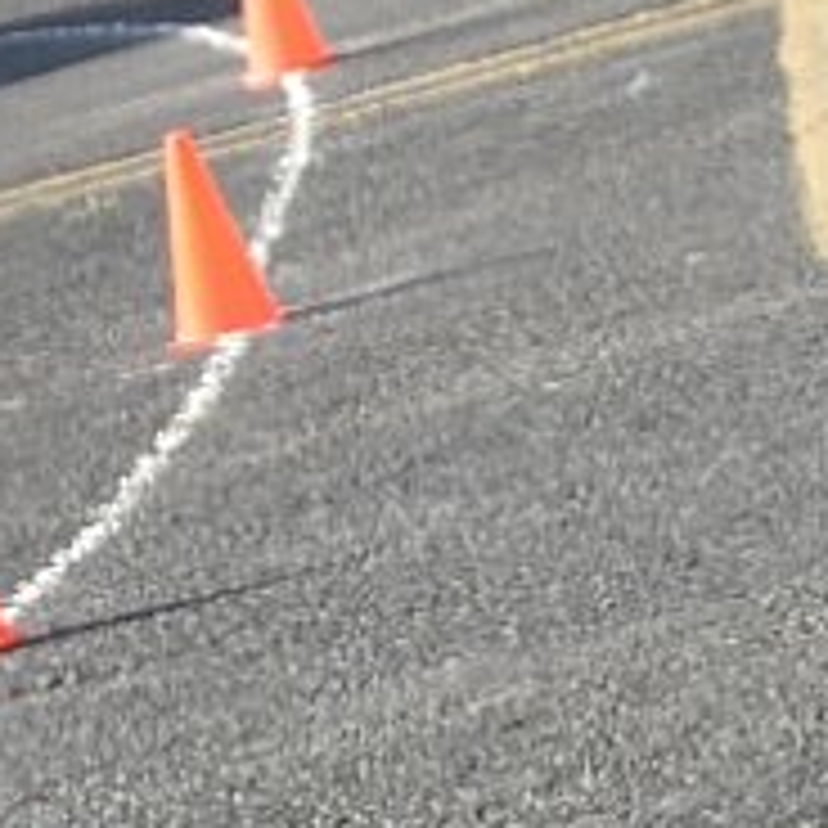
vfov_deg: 3.3
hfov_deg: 3.3
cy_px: -277
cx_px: 986
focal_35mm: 532
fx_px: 14397
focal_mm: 48
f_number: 5.6
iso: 250
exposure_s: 1/400
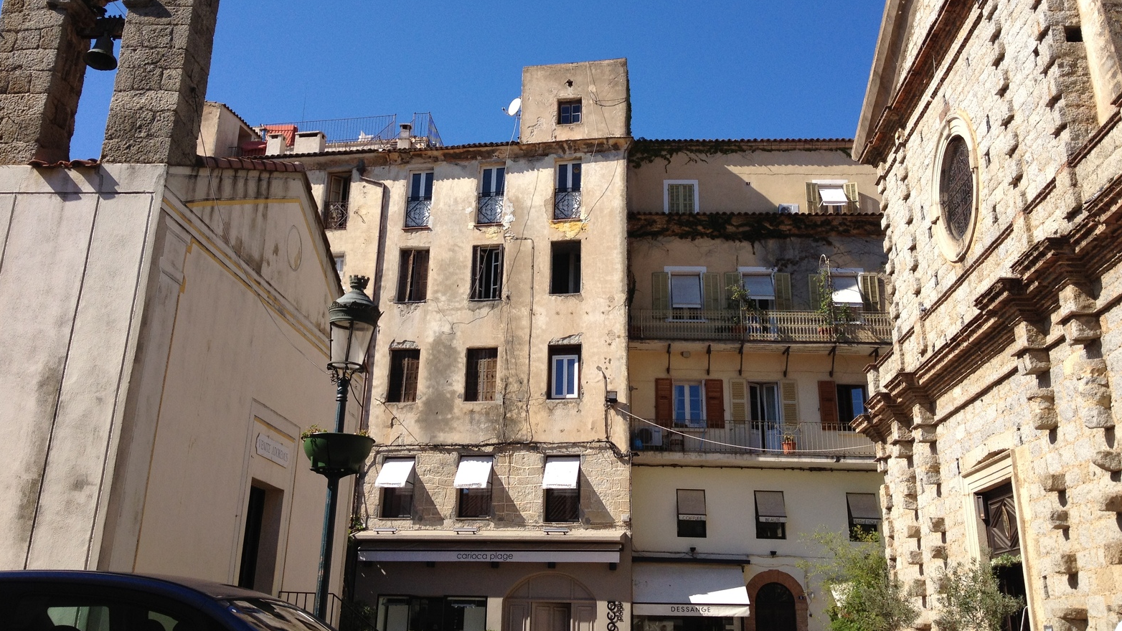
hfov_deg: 51.6
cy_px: 210
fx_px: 1160
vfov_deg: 30.2
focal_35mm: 39
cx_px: 549
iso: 64
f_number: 2.4
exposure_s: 1/1623
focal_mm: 4.28
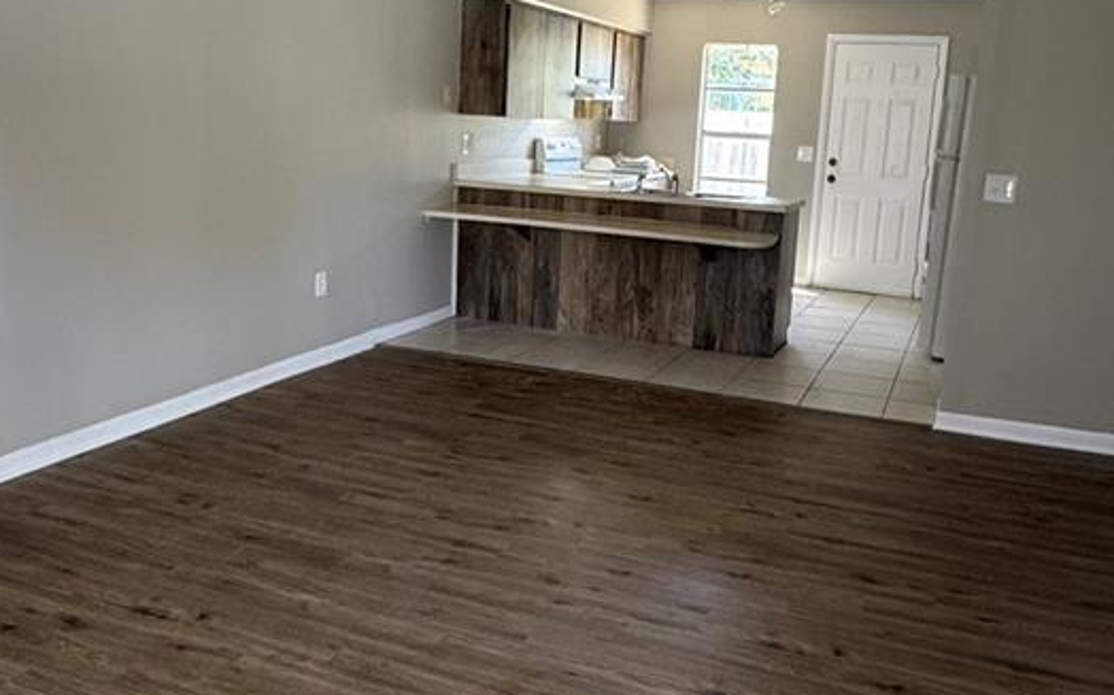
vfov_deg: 37.2
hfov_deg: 56.7
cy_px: 300
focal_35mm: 34
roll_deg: -2.9
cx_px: 574
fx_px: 1032
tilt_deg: -9.6
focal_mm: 2.22
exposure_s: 1/99
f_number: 2.2
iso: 200
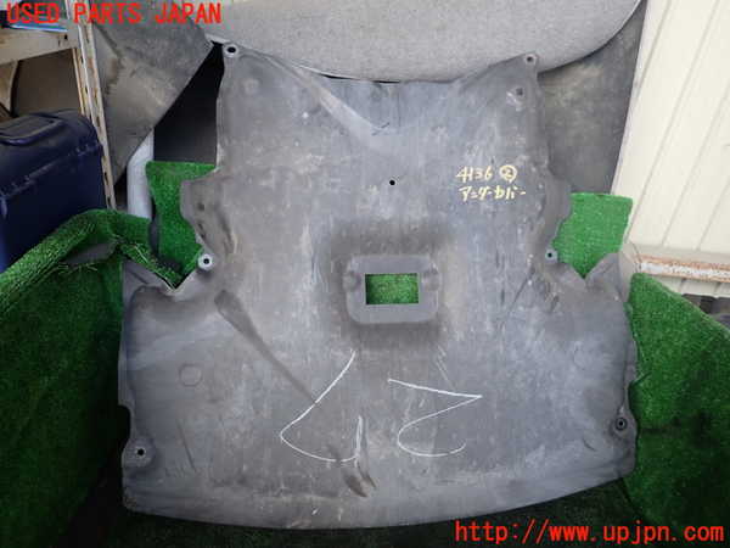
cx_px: 365
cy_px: 274
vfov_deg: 54.9
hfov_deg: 69.4
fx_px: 527
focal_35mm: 25
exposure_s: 1/80
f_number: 2
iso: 100
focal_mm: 4.5
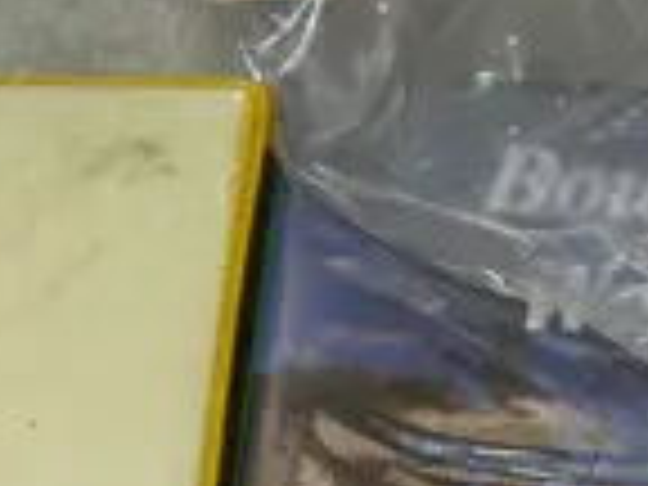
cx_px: 1008
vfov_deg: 6.2
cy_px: 268
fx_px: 4511
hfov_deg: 8.0
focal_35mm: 241
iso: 200
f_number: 4
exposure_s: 1/80
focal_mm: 17
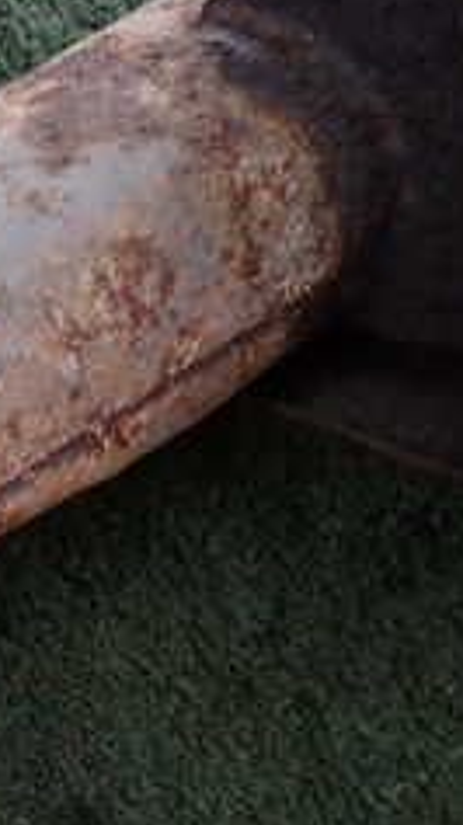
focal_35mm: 69
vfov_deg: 29.8
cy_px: 679
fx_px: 1509
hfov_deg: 14.6
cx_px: -453
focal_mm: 4.5
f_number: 2
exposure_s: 1/50
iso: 200
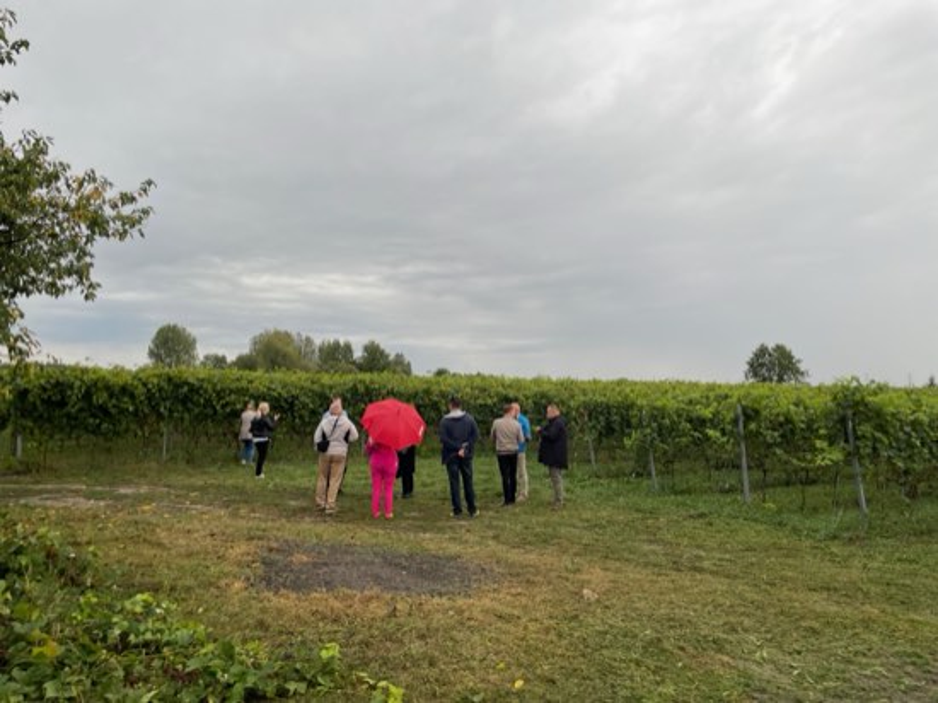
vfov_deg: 53.0
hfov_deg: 67.3
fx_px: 704
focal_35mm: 26
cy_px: 352
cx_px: 469
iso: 32
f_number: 1.6
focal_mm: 4.2
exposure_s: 1/153
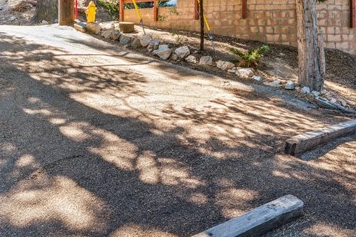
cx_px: 219
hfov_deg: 52.0
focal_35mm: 37
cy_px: 48
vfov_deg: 35.2
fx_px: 361
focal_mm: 20.3
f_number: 22
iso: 100
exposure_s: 1/2
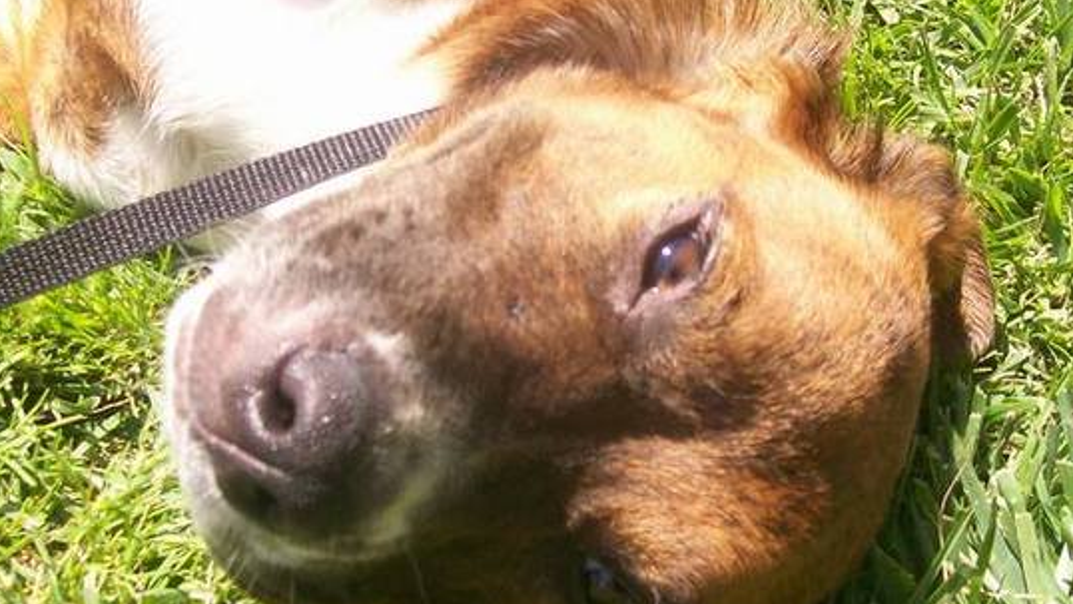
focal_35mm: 56
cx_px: 628
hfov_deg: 37.1
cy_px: 303
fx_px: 1594
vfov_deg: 21.5
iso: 80
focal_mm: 6
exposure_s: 1/598
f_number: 2.7
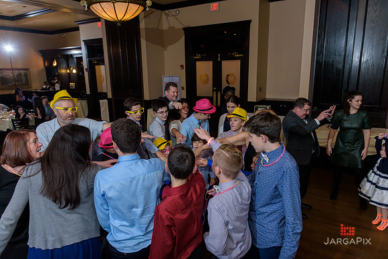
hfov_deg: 73.7
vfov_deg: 53.2
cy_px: 130
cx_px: 194
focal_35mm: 24
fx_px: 259
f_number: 3.2
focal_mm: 24
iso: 1600
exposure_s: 1/125
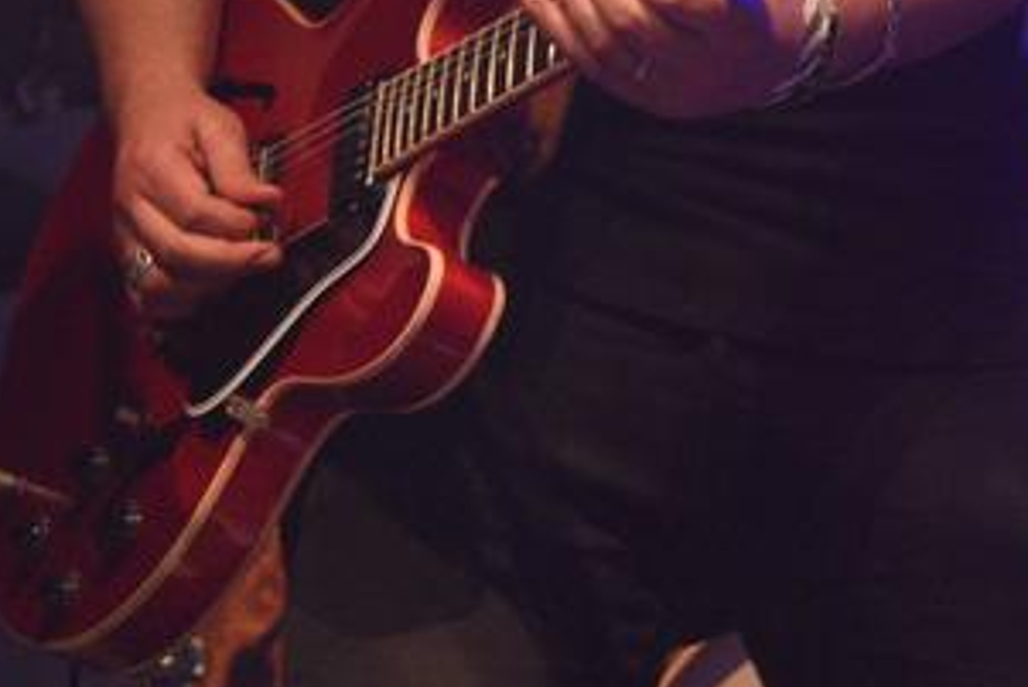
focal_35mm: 270
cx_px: -779
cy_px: -579
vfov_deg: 5.0
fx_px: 7713
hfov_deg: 7.4
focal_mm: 55
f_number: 4
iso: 2000
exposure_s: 1/200
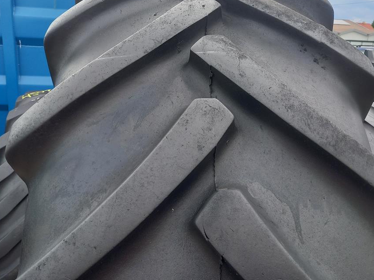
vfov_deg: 46.6
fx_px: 324
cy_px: 113
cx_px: 205
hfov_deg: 59.8
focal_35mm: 30
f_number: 1.8
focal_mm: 4.65
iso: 50
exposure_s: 1/158
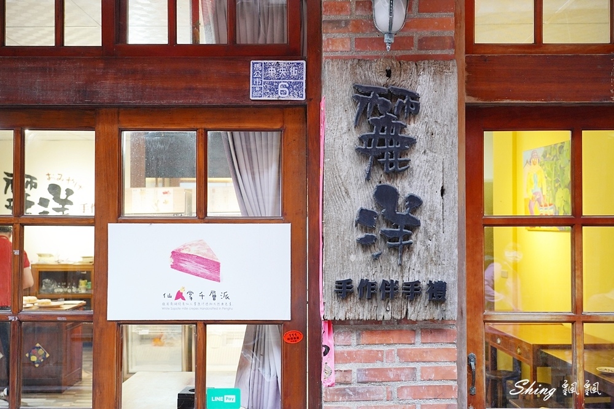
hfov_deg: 48.5
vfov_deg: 33.4
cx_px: 307
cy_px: 204
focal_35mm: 40
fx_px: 682
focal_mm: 40
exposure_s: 1/25
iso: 1600
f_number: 5.6
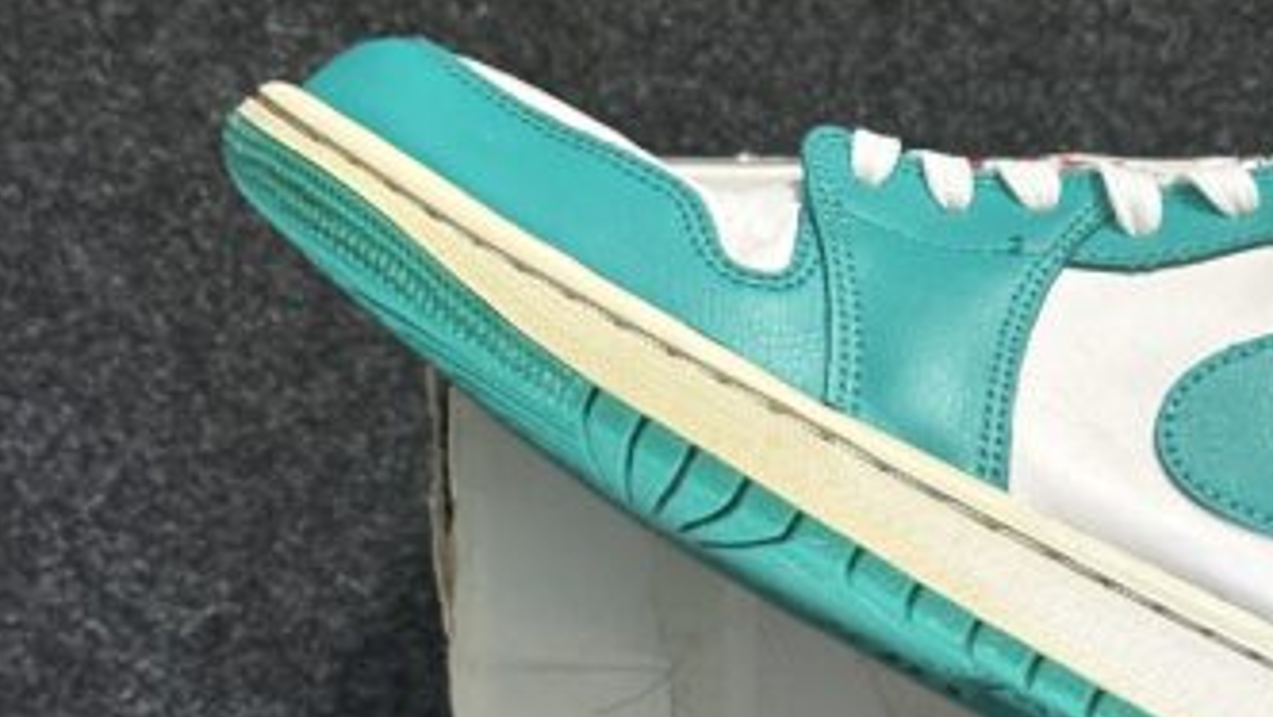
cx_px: 1116
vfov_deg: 9.4
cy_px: 1060
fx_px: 4254
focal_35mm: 126
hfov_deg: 16.8
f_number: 1.78
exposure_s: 1/50
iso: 160
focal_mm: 6.86
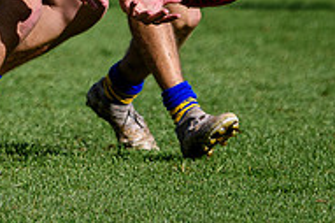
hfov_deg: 2.1
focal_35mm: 965
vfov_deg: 1.4
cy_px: -100
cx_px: 116
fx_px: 8972
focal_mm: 150
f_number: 2.8
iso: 100
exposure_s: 1/2500
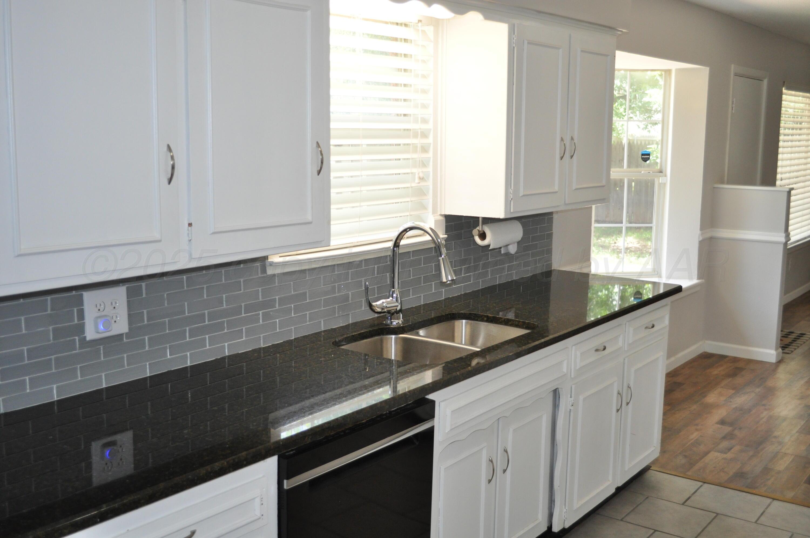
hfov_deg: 49.6
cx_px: 405
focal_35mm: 39
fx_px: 876
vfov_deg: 34.1
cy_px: 269
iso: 800
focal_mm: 26
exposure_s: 1/100
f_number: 4.2
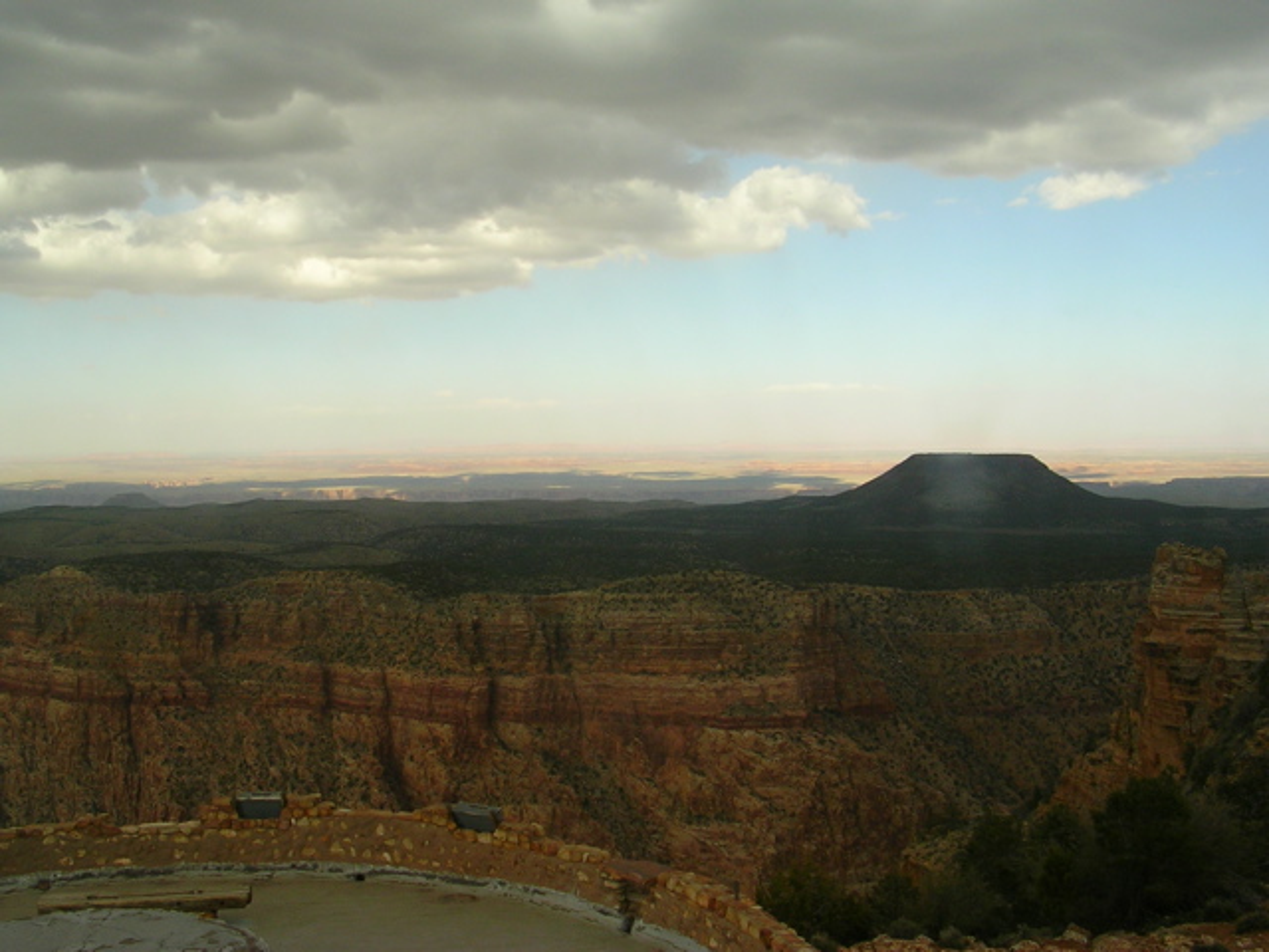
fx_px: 1393
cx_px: 634
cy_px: 476
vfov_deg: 37.7
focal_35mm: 38
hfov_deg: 49.0
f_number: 5.6
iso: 50
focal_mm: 5.8
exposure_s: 1/175
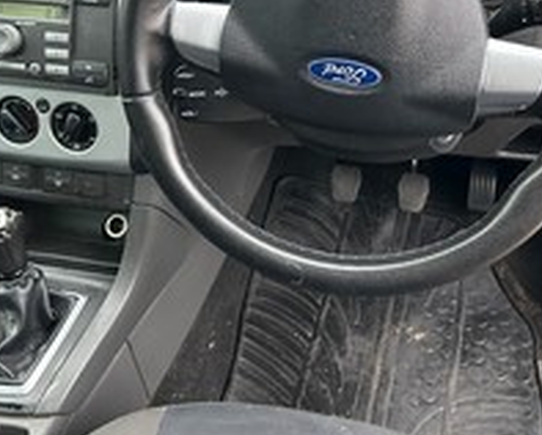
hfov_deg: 41.1
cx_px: 264
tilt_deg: -34.1
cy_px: 113
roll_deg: +4.9
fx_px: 723
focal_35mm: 45
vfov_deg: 32.9
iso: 500
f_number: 1.5
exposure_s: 1/60
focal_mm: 5.7
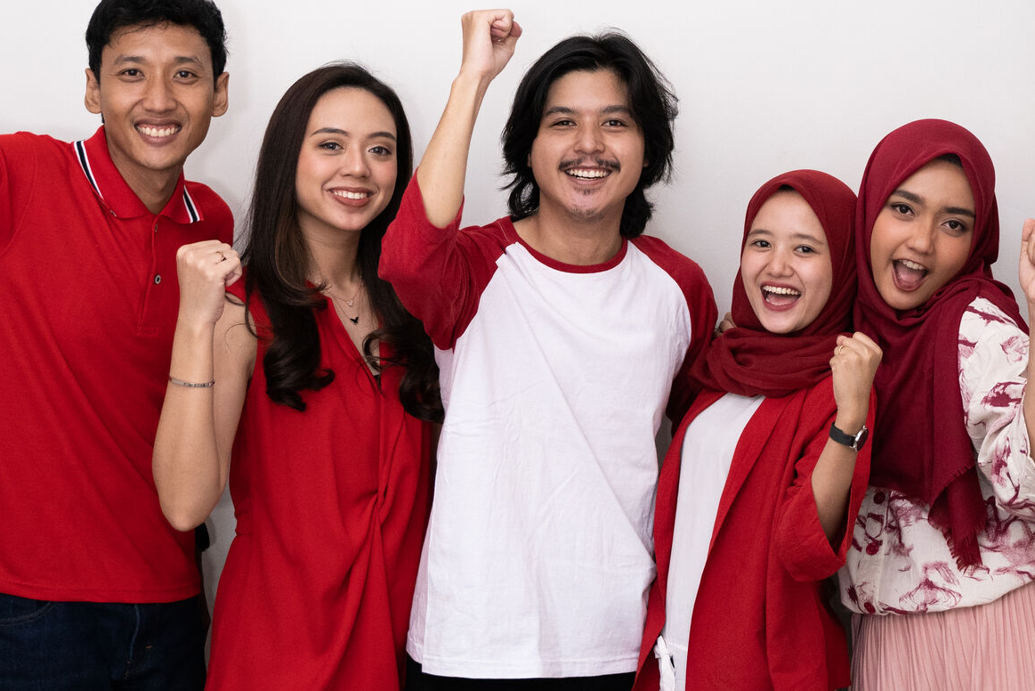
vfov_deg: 16.4
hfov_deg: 24.4
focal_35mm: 83
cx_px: 643
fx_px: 2387
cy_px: 203
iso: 2000
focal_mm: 45
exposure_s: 1/200
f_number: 2.8
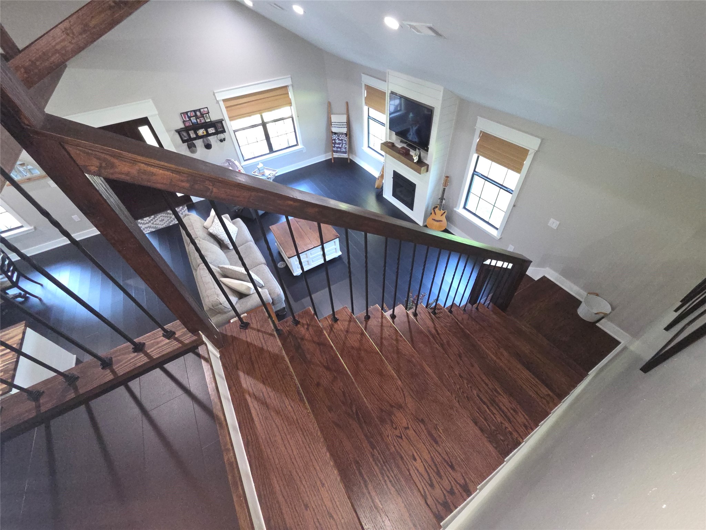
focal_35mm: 13
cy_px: 265
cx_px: 353
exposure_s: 1/30
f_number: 2.2
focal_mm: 2.2
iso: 640
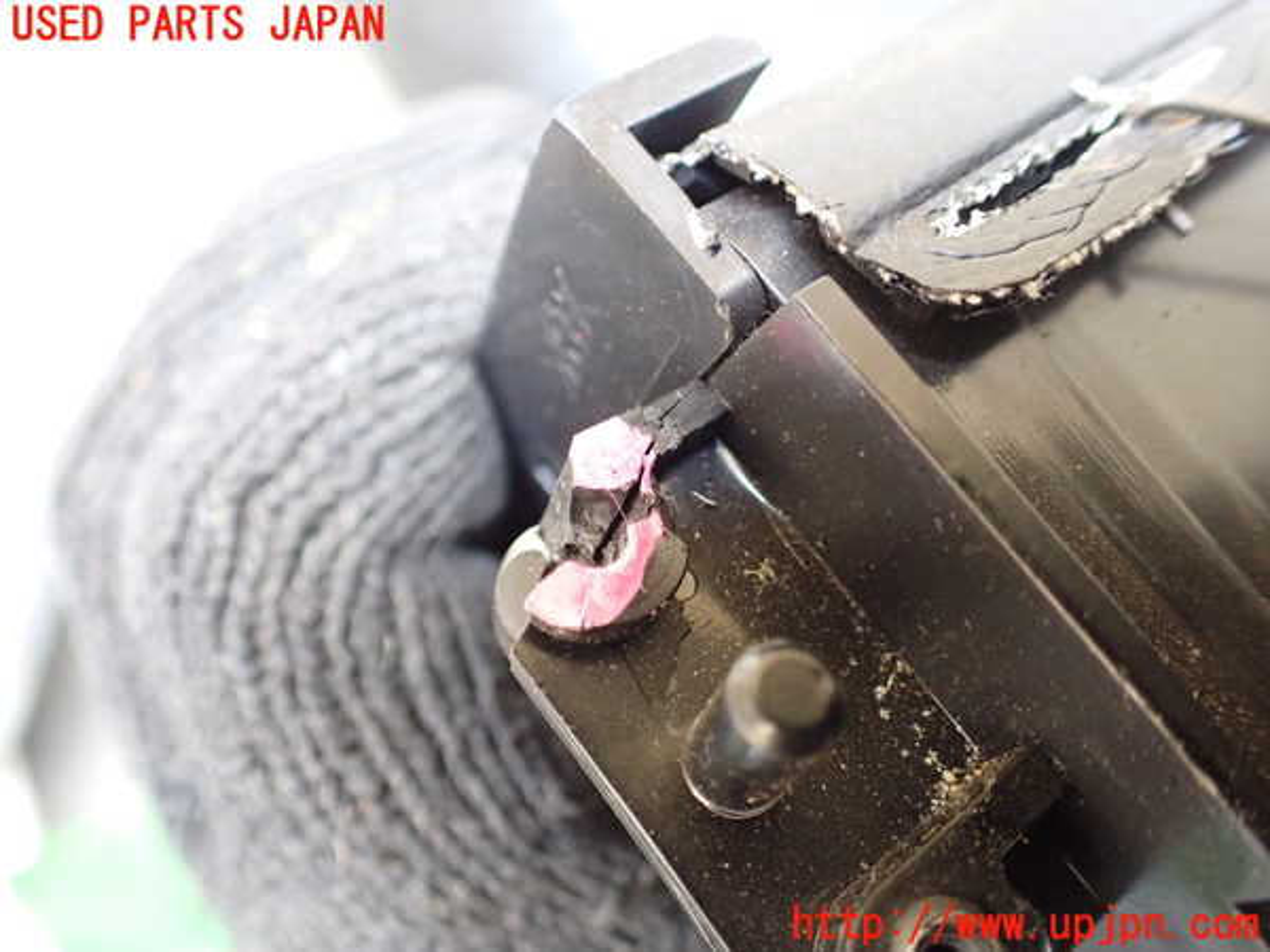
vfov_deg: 46.8
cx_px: 635
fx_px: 1101
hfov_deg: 60.0
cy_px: 476
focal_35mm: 30
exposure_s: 1/50
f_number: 2.3
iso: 800
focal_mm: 5.4
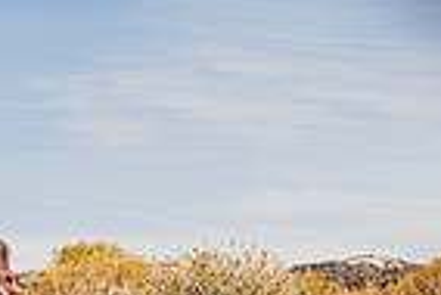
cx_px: 99
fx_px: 2551
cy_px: 225
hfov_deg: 9.9
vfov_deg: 6.6
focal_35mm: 208
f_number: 4.5
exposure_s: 1/2000
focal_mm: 51
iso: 160
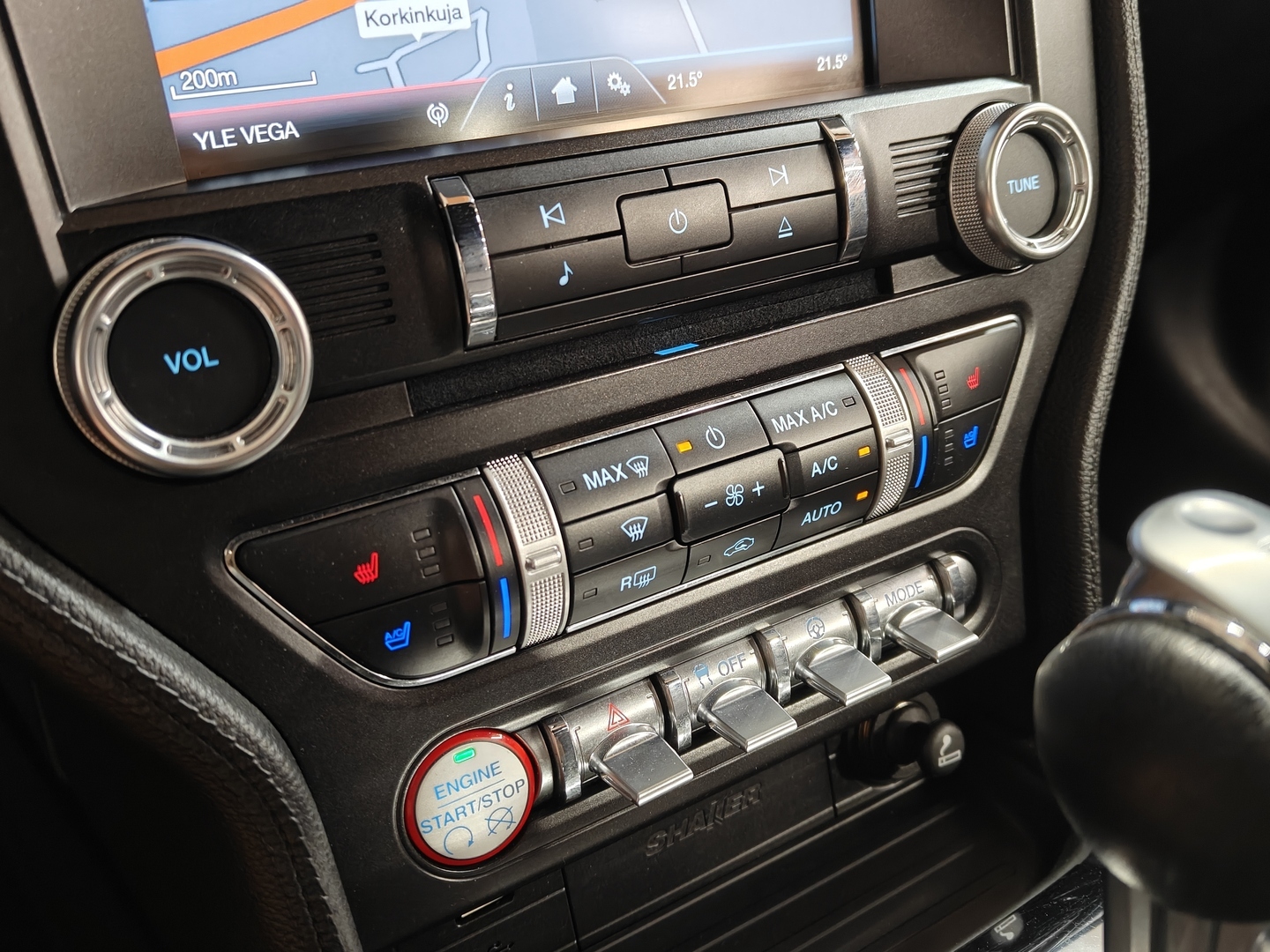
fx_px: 1137
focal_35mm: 31
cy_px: 476
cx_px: 635
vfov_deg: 45.4
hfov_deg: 58.4
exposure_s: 1/33
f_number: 1.8
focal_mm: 5.59
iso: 200
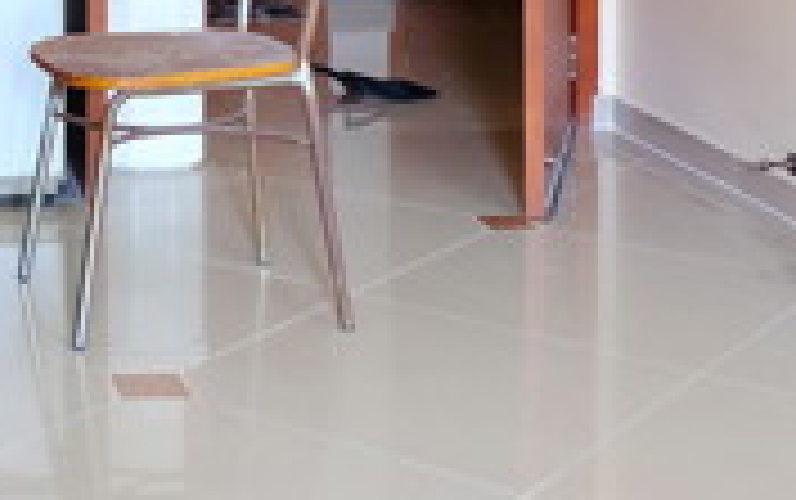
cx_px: -157
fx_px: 1802
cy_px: -221
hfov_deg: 22.9
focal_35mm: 83
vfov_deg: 14.8
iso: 1250
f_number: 3.5
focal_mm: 16
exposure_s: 1/60
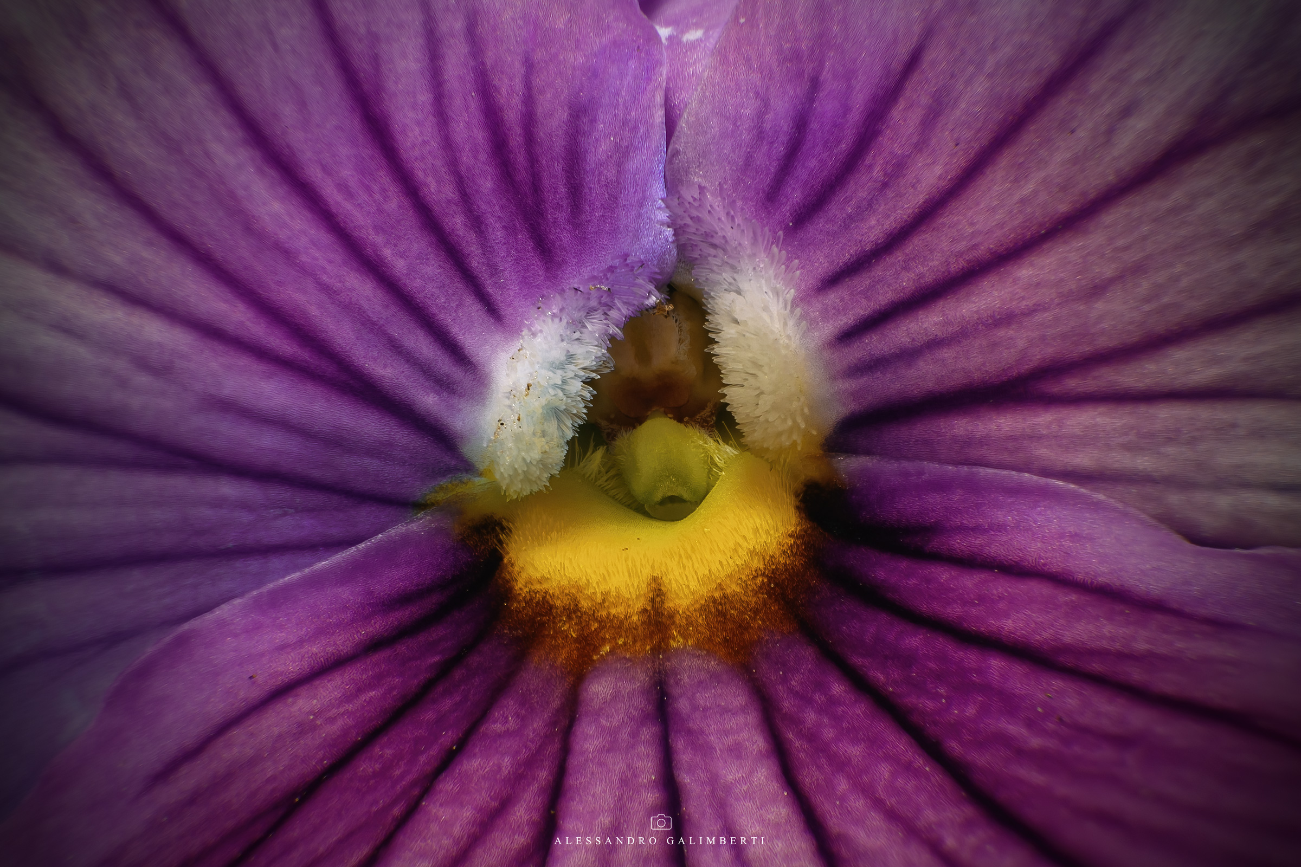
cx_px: 650
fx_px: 2006
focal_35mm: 56
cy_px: 434
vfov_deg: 24.4
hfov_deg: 35.9
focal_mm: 37
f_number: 11
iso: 200
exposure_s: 1
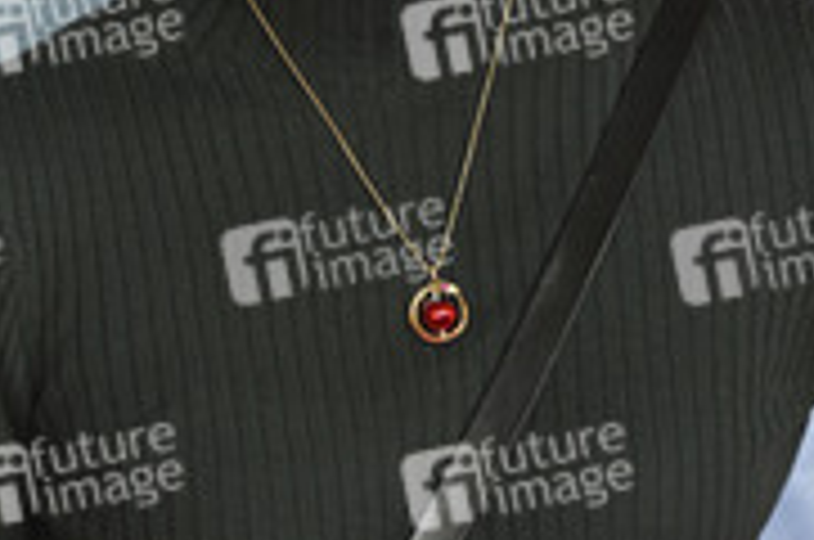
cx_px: 398
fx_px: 11240
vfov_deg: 2.7
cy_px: -86
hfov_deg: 4.1
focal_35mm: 498
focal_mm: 200
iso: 1250
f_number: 6.3
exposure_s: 1/160
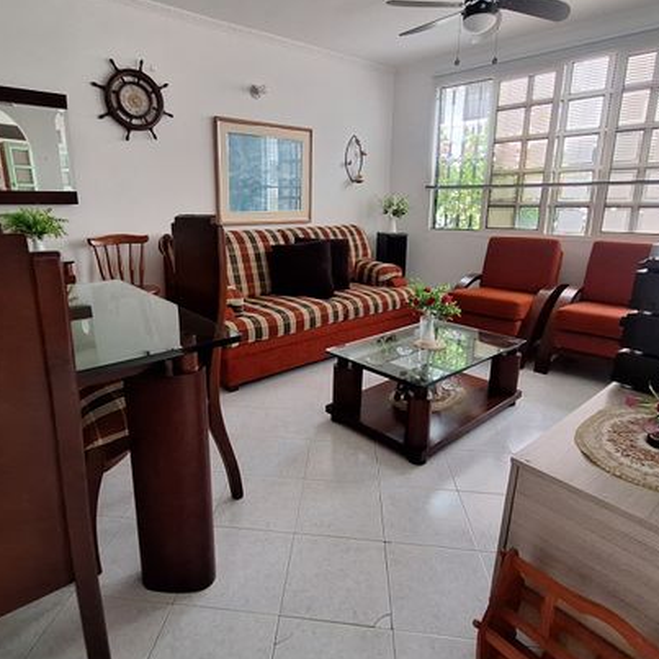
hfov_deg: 77.5
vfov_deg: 77.5
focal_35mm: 19
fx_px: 409
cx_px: 300
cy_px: 299
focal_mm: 1.74
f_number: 2.2
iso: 200
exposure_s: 1/50
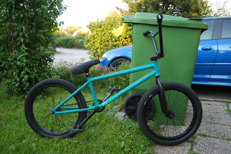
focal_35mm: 28
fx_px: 183
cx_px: 116
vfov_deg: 45.8
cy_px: 77
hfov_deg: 64.5
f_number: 3.5
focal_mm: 19
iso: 250
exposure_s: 1/60
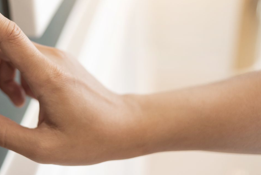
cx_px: 51
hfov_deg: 32.9
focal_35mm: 59
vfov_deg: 22.8
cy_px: 44
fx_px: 428
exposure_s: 1/125
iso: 400
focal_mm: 35
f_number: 2.8
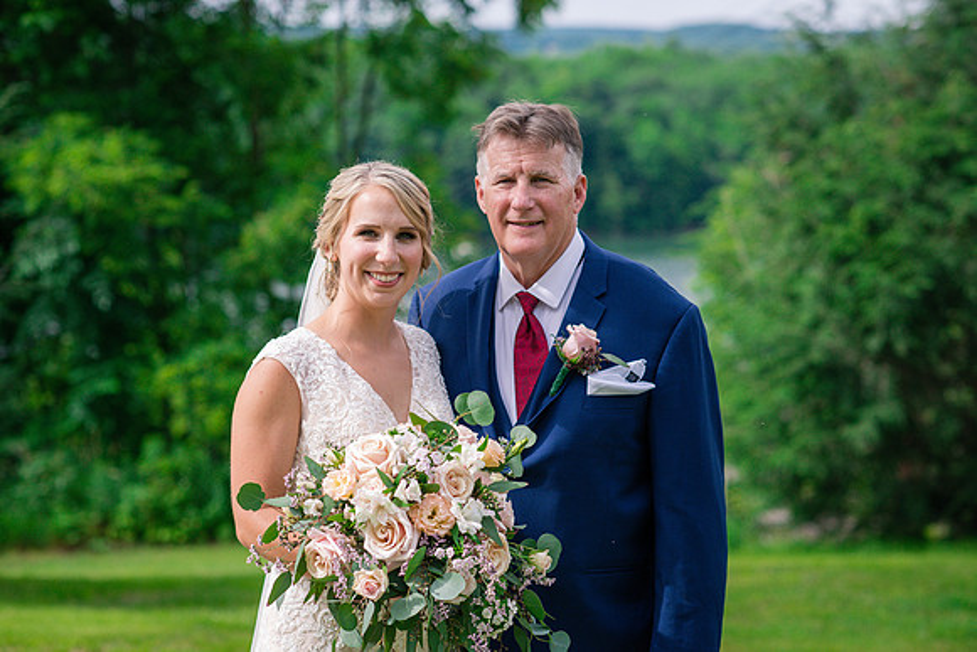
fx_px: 2307
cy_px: 326
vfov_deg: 16.1
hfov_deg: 23.9
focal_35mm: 85
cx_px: 488
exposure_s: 1/3200
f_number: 3.2
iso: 500
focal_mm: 85
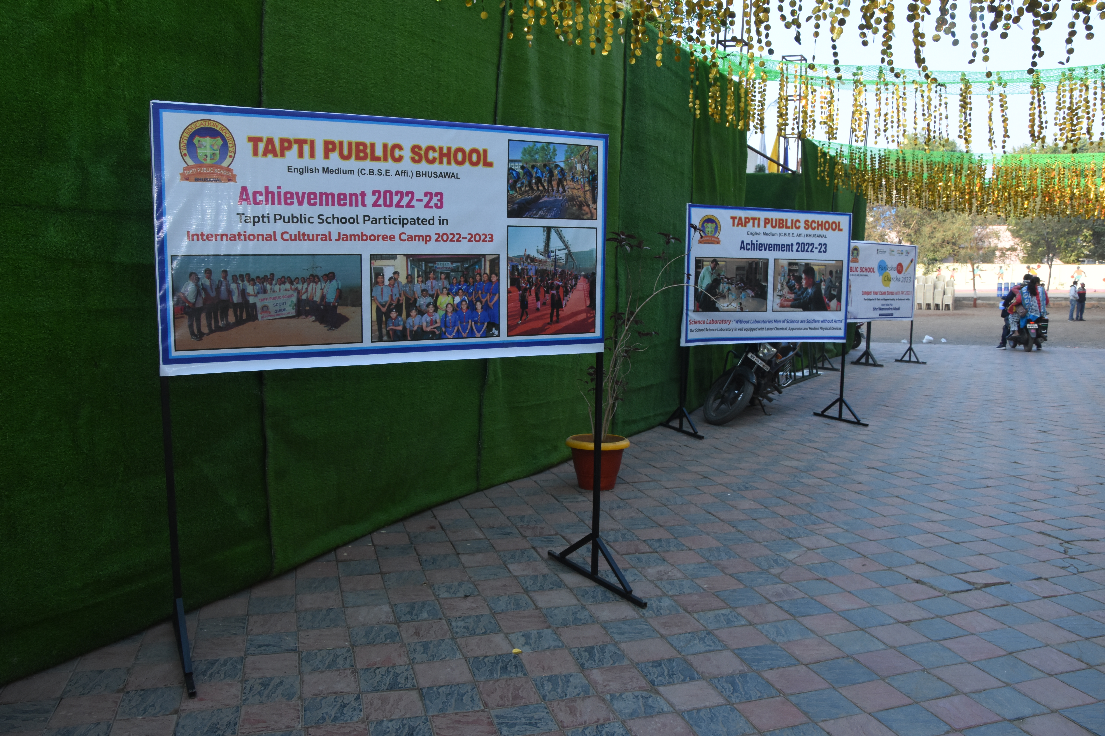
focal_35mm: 27
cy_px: 368
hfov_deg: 67.4
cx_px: 552
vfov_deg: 47.9
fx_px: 829
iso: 800
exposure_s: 1/160
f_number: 8
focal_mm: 18
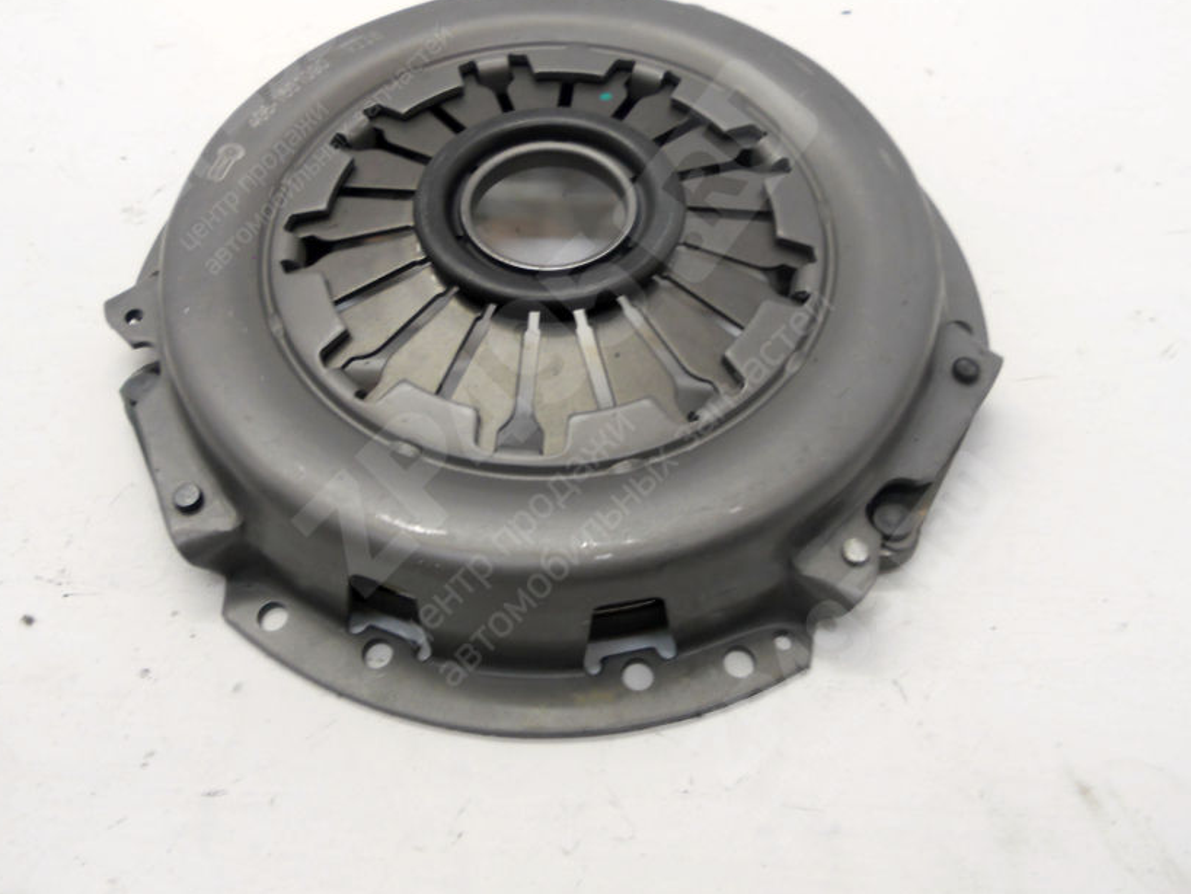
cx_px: 568
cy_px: 363
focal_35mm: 33
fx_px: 1136
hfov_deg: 55.3
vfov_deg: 42.8
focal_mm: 4.9
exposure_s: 1/30
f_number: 3.2
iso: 160
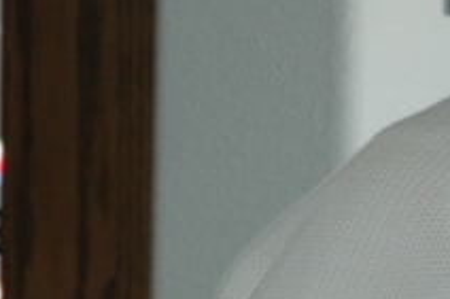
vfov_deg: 2.7
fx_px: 6332
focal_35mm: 507
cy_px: 195
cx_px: 657
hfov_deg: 4.1
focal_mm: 70
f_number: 4.5
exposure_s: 1/80
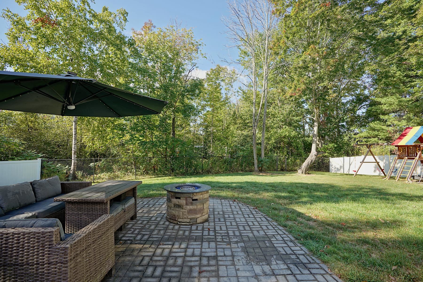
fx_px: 188
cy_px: 141
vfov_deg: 73.7
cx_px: 212
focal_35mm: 16
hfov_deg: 96.7
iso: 100
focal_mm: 16
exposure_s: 1/100
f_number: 5
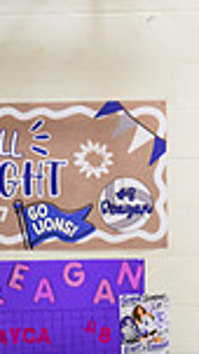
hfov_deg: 2.7
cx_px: 625
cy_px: 397
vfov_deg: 4.8
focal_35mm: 444
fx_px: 4163
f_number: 3.5
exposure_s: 1/640
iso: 8000
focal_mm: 110
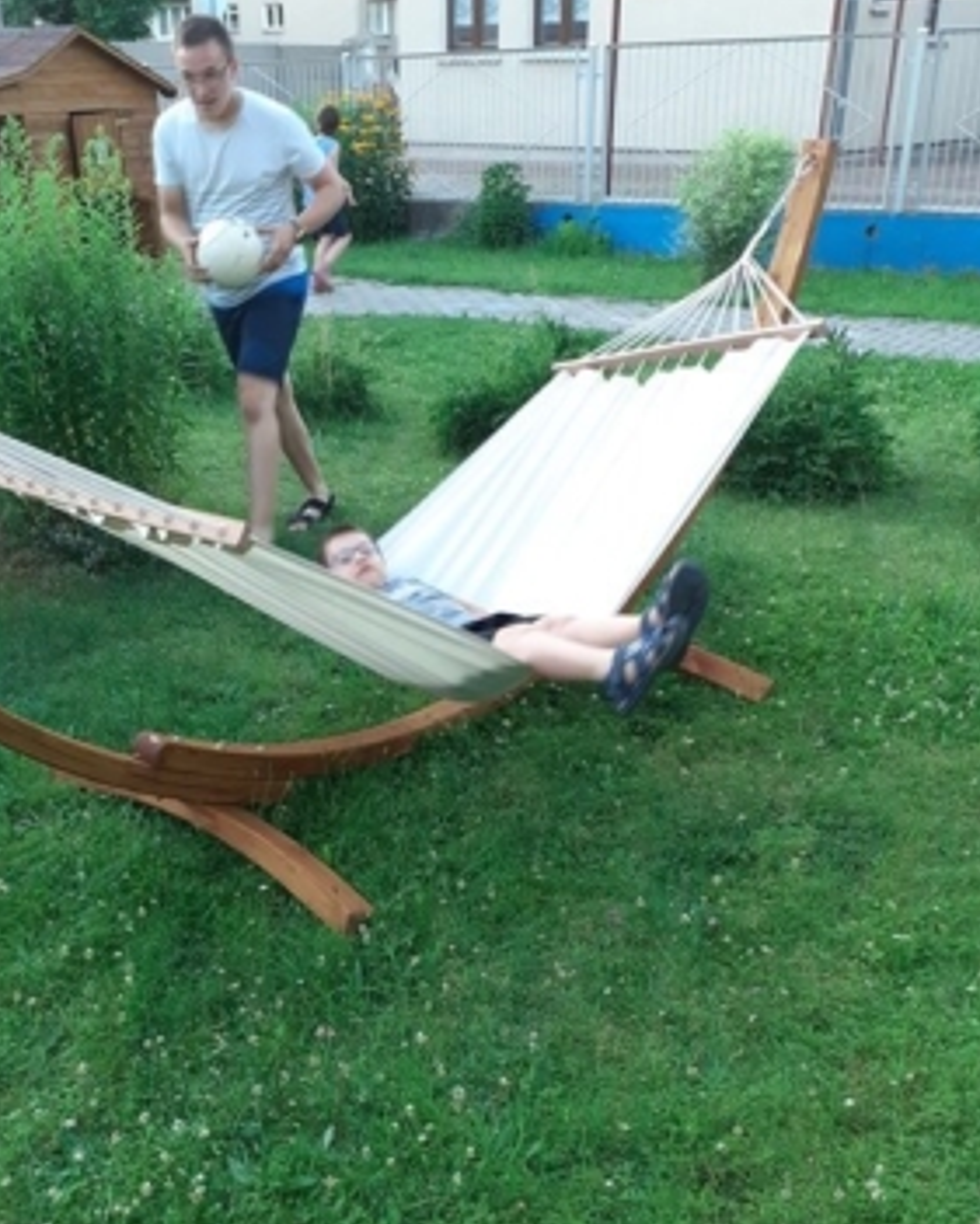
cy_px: 757
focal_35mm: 36
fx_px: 1305
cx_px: 398
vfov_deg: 49.8
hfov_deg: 41.0
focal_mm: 3.6
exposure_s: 1/50
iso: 64
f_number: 1.9
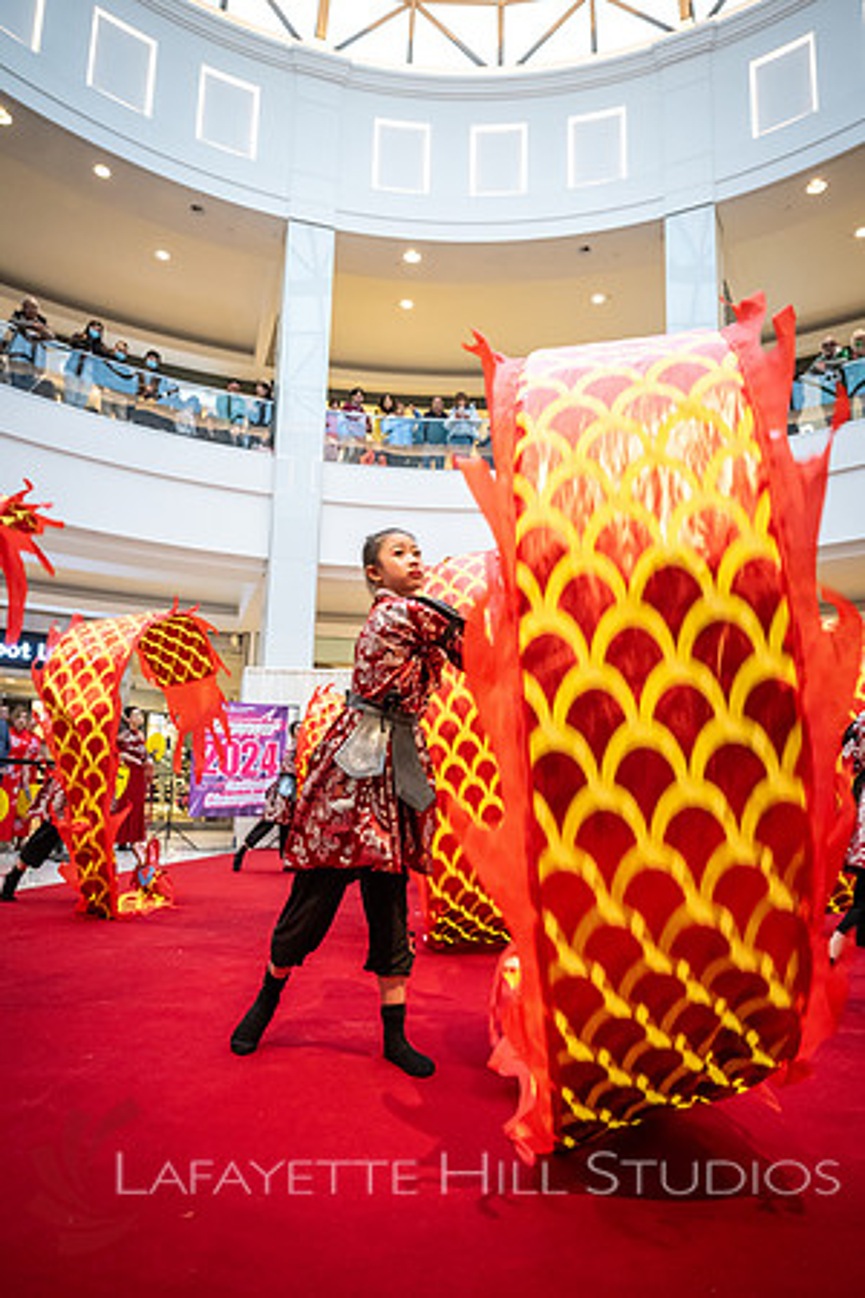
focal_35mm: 24
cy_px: 649
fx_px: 865
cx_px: 432
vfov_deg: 73.7
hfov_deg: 53.1
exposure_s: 1/320
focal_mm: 24
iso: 4000
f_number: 4
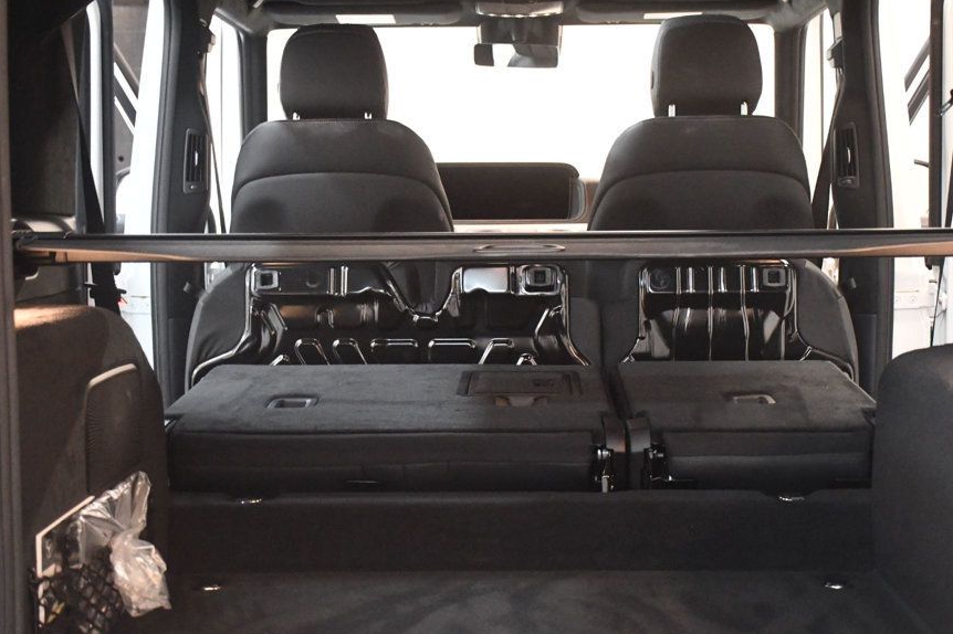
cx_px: 493
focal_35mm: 57
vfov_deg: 23.7
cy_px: 370
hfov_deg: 35.1
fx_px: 1508
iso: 7200
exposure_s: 1/60
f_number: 4
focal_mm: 32
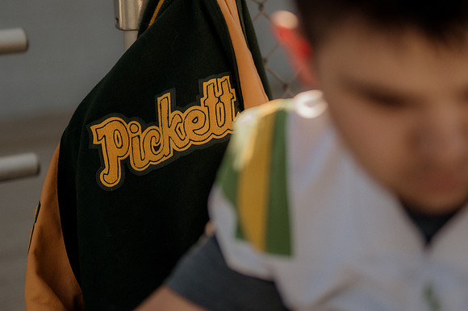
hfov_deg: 27.0
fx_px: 974
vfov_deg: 18.2
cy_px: 156
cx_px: 234
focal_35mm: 75
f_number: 1.4
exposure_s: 1/8000
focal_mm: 50
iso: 400
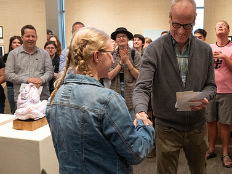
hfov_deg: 46.4
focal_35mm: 40
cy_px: 85
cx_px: 142
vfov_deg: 36.0
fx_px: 268
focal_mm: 24
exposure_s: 1/250
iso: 5000
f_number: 2.8
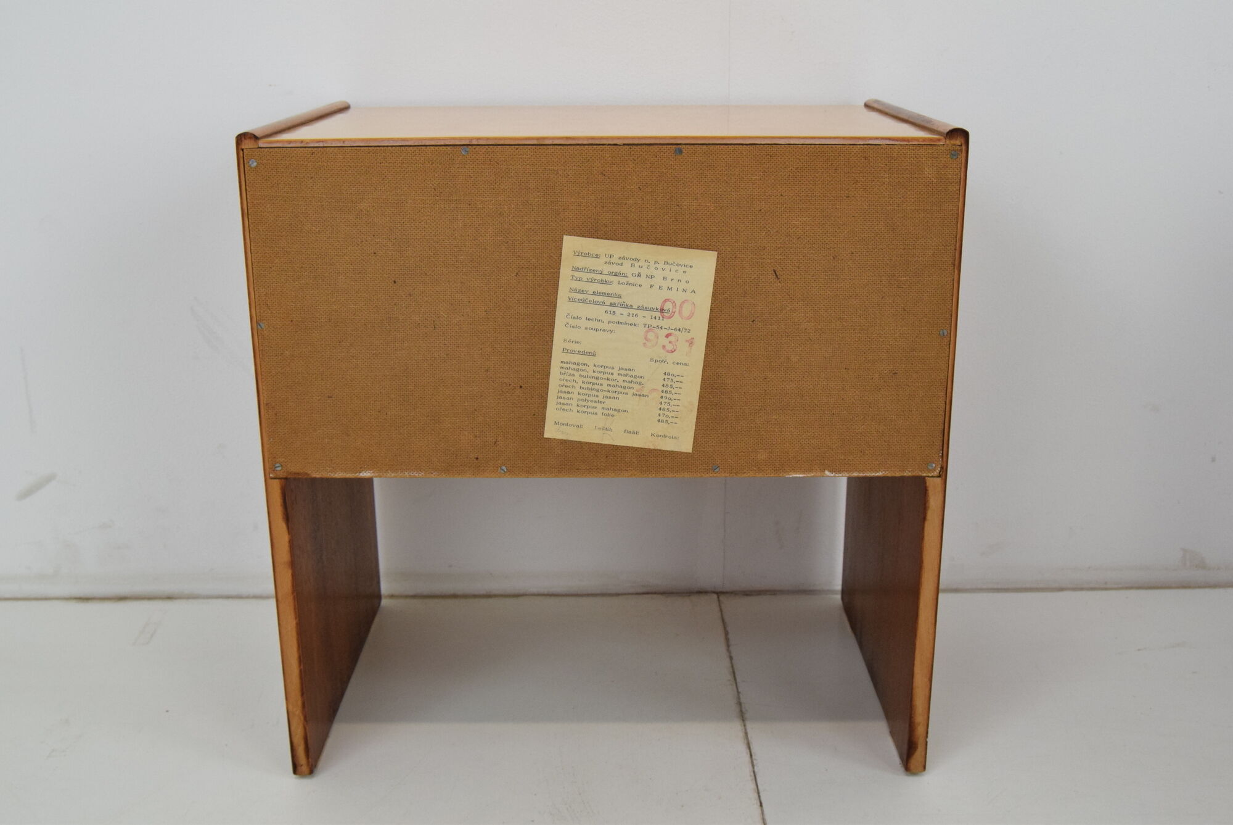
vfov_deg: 34.3
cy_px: 412
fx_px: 1337
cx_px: 616
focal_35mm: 39
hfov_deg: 49.5
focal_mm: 26
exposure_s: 1/250
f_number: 8
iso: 1600
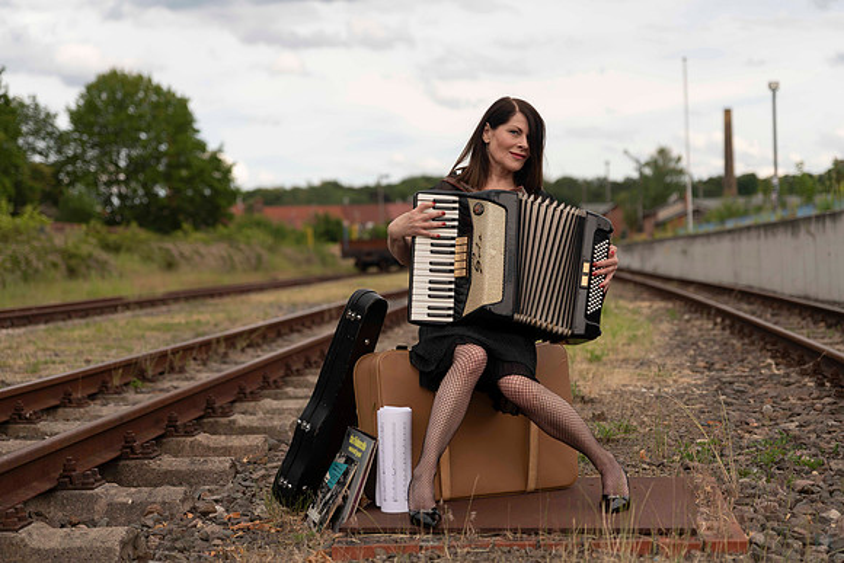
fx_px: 1524
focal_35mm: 65
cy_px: 282
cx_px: 422
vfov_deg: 20.9
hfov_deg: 31.0
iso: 64
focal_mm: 65
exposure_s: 1/1000
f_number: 2.8
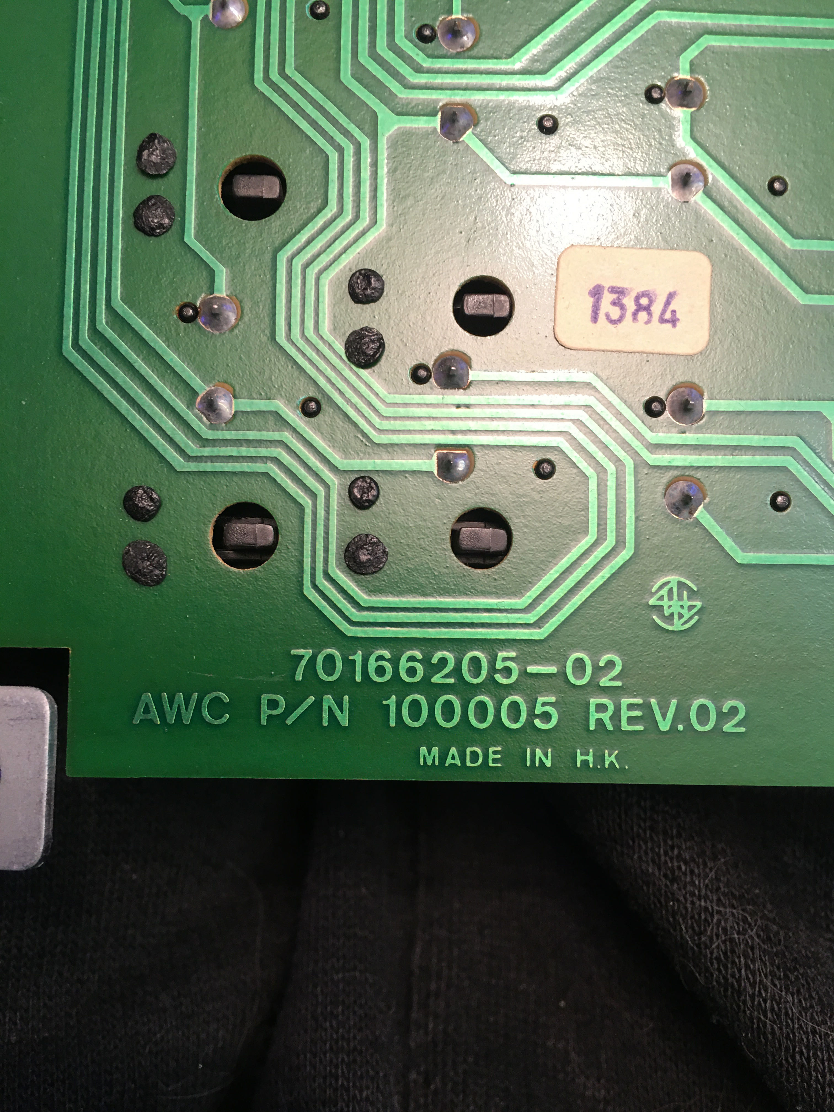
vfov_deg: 61.7
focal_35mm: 29
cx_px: 417
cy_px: 556
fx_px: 932
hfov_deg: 48.2
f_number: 2.2
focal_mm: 4.15
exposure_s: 1/17
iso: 50
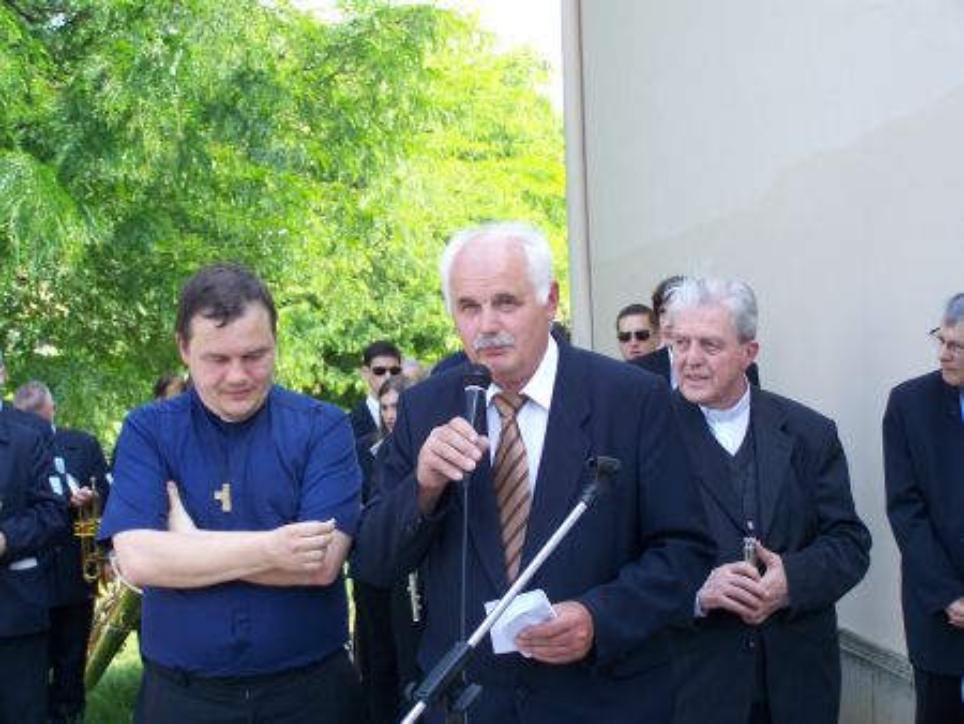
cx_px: 482
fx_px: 2090
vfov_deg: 19.7
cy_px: 362
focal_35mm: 75
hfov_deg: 26.0
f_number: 3.2
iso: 64
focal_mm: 12.4
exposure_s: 1/80
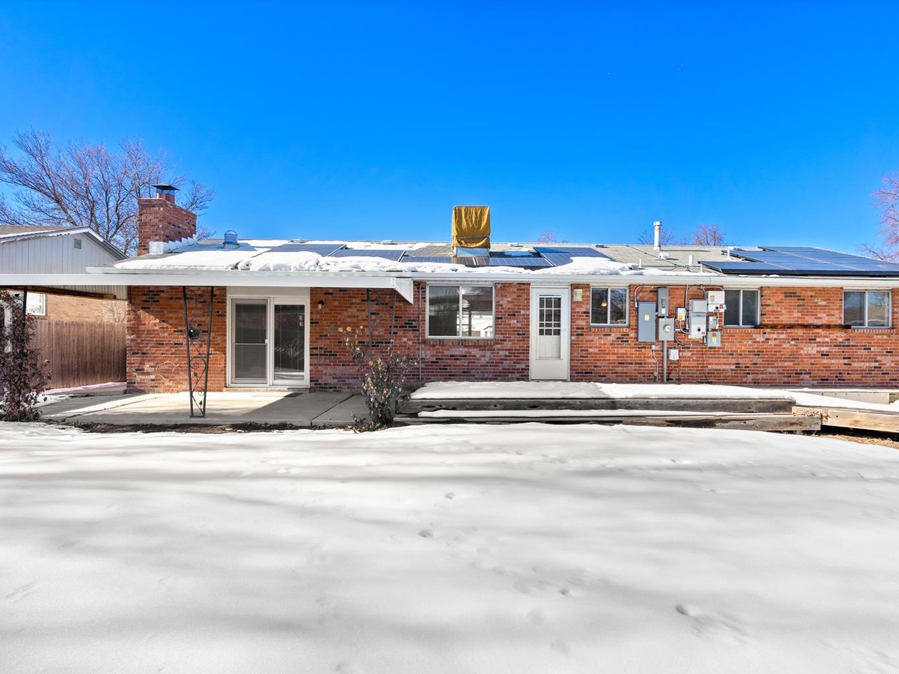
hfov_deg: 87.7
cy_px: 345
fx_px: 467
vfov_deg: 71.6
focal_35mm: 18
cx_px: 464
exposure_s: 1/320
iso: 400
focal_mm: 16
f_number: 8
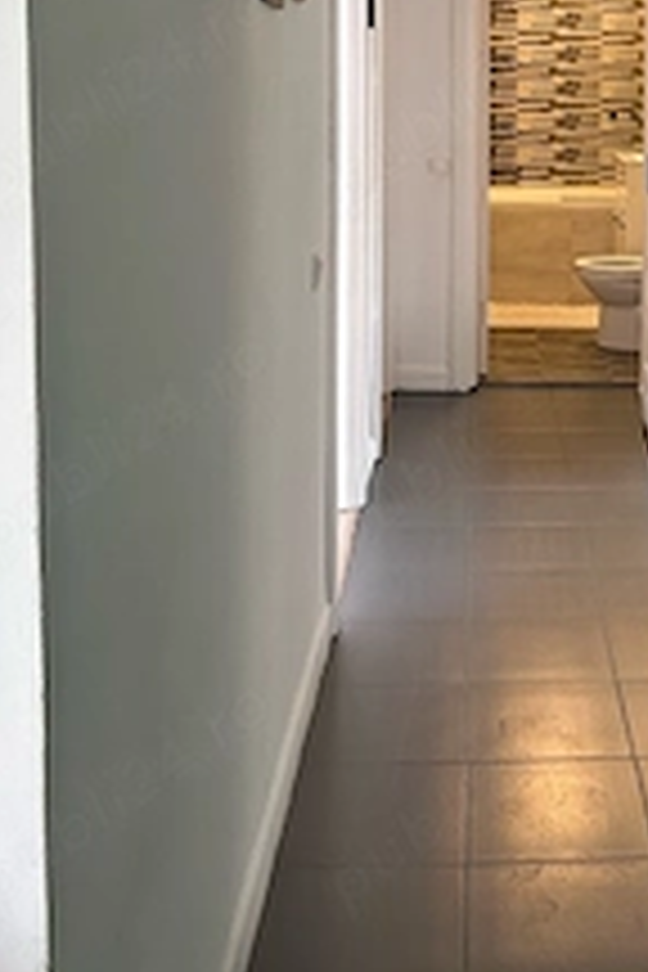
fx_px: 1350
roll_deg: -1.1
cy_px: 148
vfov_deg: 37.7
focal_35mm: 50
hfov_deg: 26.2
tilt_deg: -3.2
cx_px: 562
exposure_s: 1/60
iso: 160
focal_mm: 5.7
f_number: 1.5
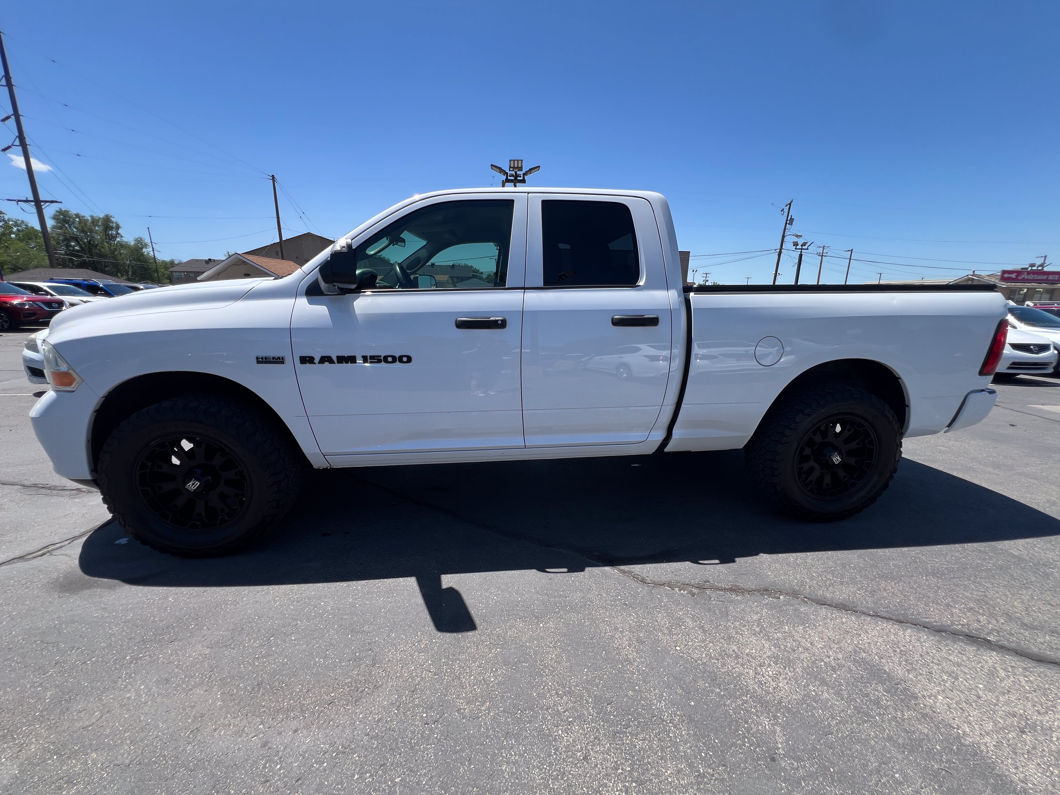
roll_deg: -1.0
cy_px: 398
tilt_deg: -14.2
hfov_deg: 106.2
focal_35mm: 13
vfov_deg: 89.9
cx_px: 530
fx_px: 398
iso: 32
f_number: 1.8
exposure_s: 1/960
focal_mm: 1.57
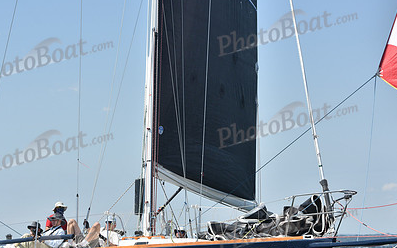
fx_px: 1612
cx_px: 166
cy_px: 188
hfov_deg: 14.0
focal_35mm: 149
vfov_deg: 8.8
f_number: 6.3
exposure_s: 1/1250
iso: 250
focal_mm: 100
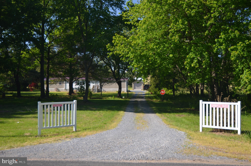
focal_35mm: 46
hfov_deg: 42.4
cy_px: 83
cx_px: 126
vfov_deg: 28.8
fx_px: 324
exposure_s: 1/200
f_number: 4
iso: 110
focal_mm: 31
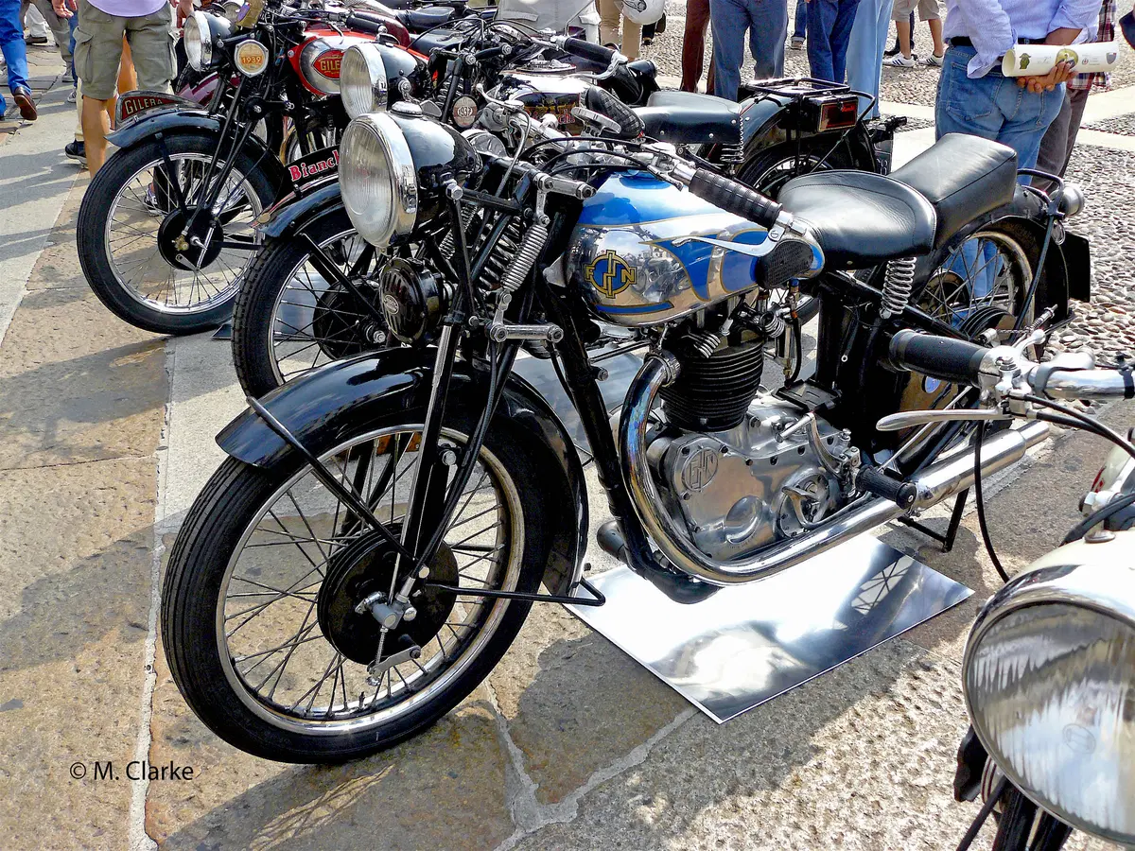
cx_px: 568
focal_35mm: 36
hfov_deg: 51.4
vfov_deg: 39.7
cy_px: 426
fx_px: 1180
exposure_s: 1/250
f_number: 4.5
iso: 100
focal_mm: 6
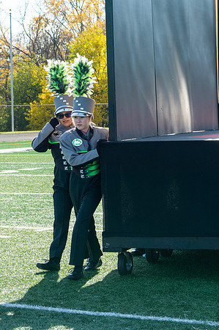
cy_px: 143
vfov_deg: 17.0
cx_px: 131
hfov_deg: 11.4
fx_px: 1100
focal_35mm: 120
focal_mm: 70
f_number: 9
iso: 400
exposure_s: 1/640
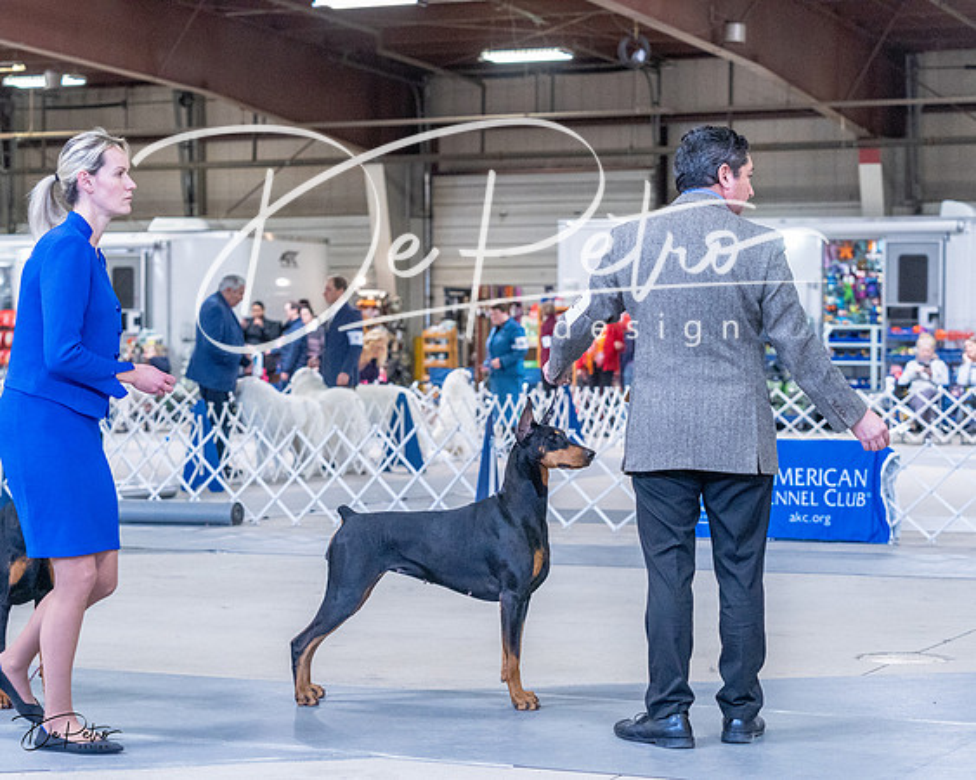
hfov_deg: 22.6
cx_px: 488
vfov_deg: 18.2
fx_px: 2439
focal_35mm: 84
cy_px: 390
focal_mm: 75
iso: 6400
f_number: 4
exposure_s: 1/400
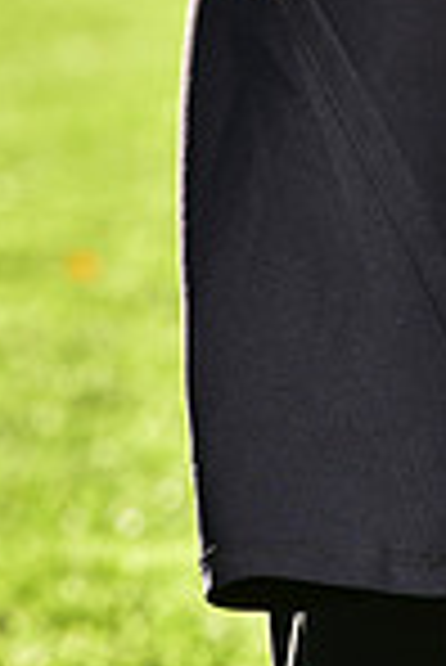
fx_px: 14534
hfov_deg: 1.8
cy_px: -598
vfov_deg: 2.6
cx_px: 439
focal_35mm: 784
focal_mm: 200
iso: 100
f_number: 5
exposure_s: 1/250
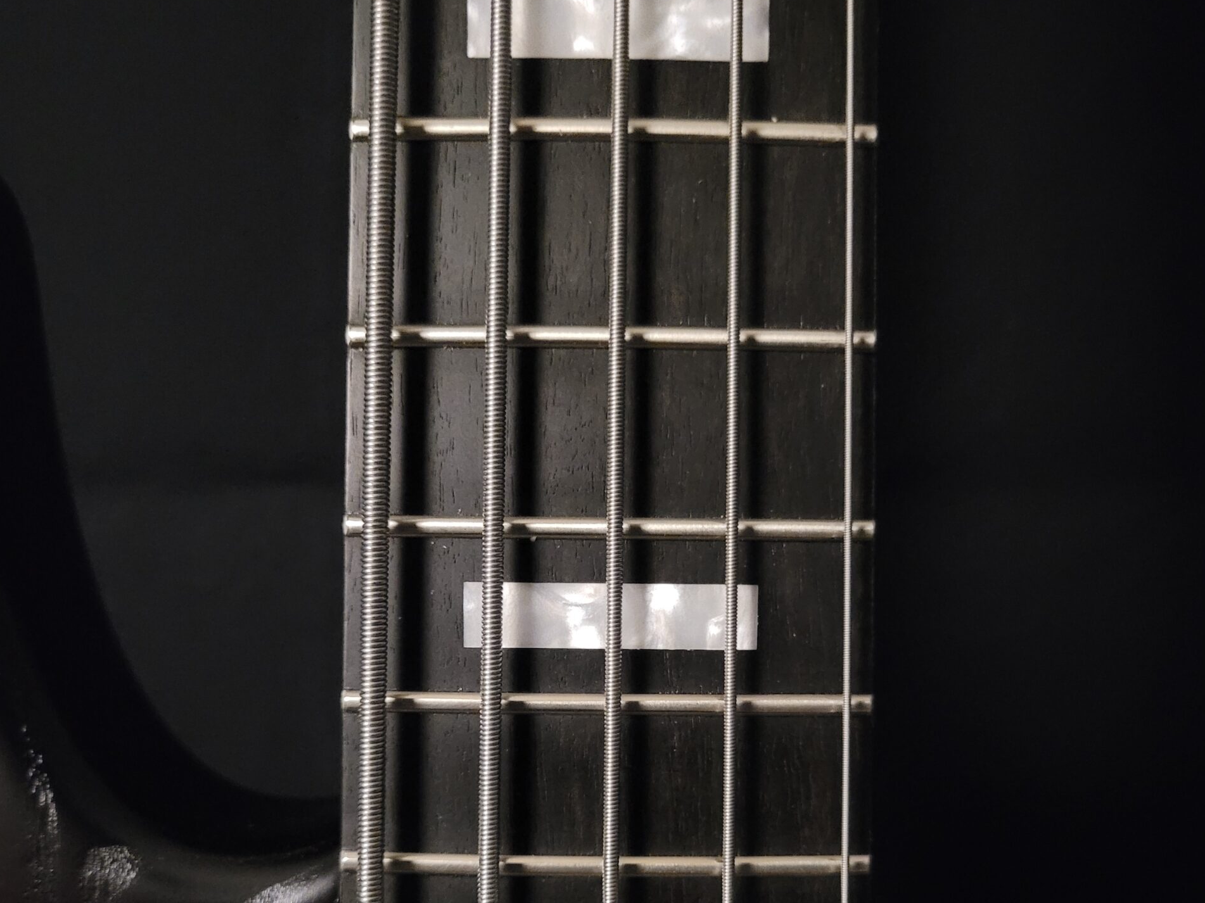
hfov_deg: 52.6
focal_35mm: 35
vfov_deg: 39.9
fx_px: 1218
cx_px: 604
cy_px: 640
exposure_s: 1/24
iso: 1600
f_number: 1.8
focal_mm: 5.4
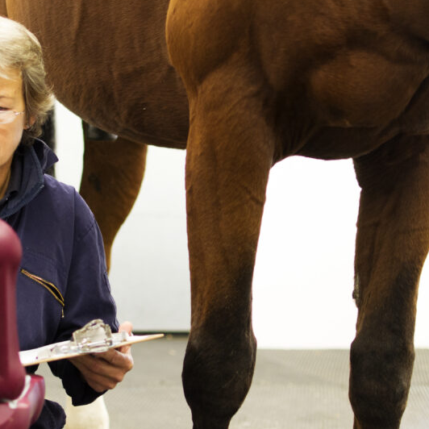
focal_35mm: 86
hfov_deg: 20.1
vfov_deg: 20.2
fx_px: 1203
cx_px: 141
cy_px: 186
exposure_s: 1/160
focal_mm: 35
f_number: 2
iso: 800
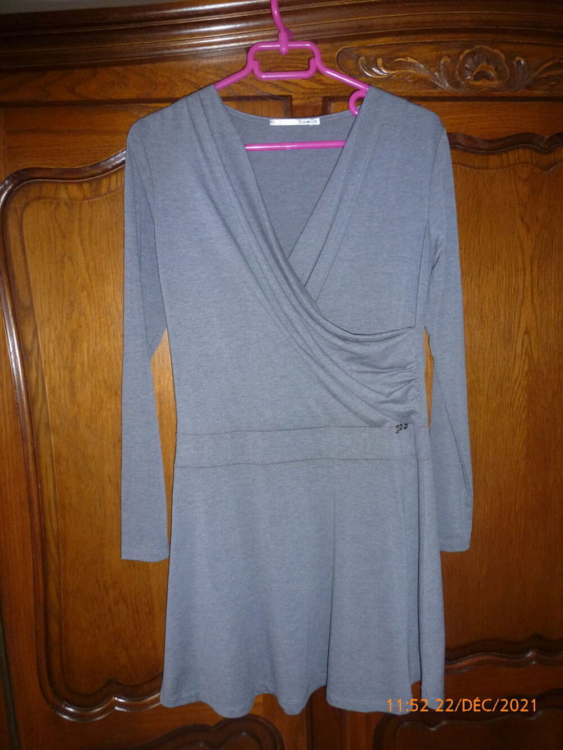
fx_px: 520
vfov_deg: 71.6
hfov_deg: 56.8
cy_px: 375
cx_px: 282
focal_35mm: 24
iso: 250
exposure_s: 1/60
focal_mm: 4.3
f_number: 3.3
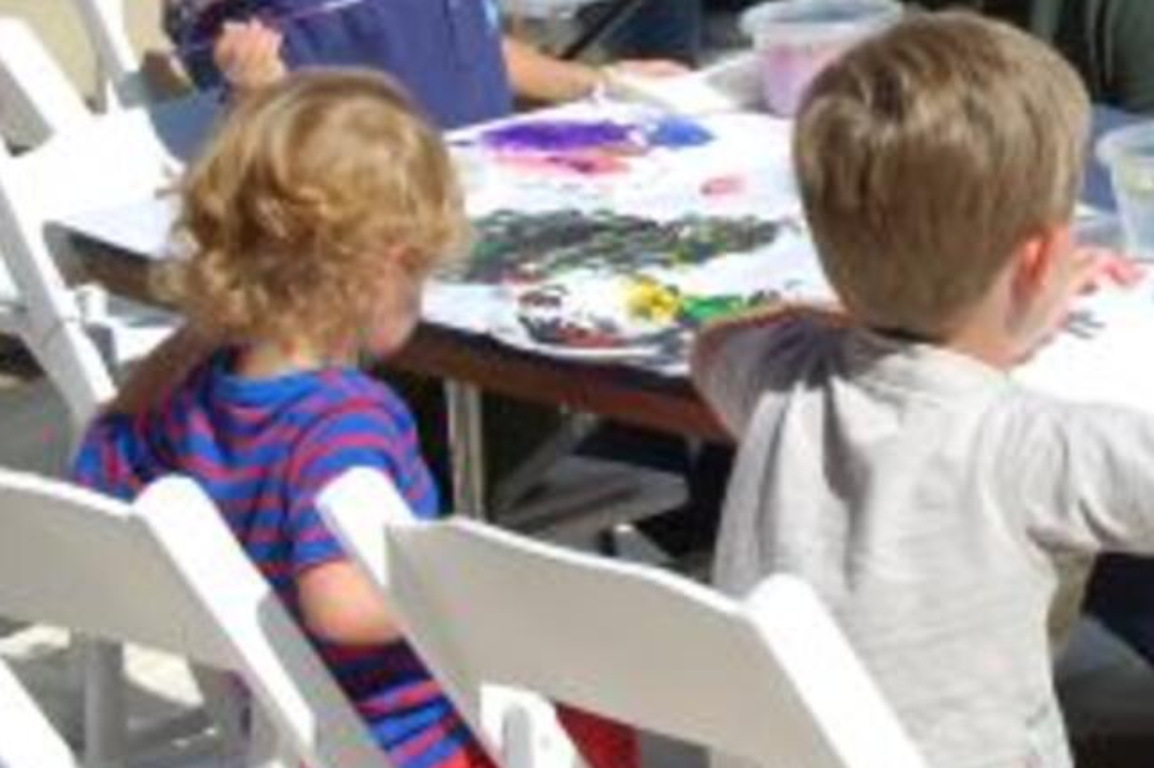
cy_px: 20
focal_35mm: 132
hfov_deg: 15.1
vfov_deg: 10.3
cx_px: 1293
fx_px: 4228
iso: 100
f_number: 8
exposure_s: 1/250
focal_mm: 38
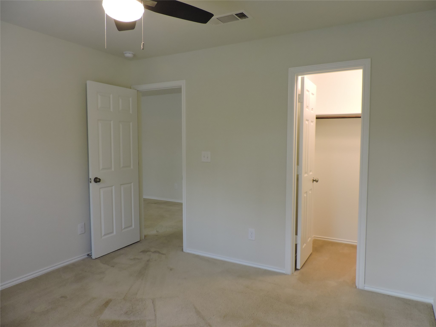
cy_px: 164
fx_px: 302
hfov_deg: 71.6
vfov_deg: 56.8
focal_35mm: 24
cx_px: 218
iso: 250
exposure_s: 1/30
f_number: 3
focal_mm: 4.3
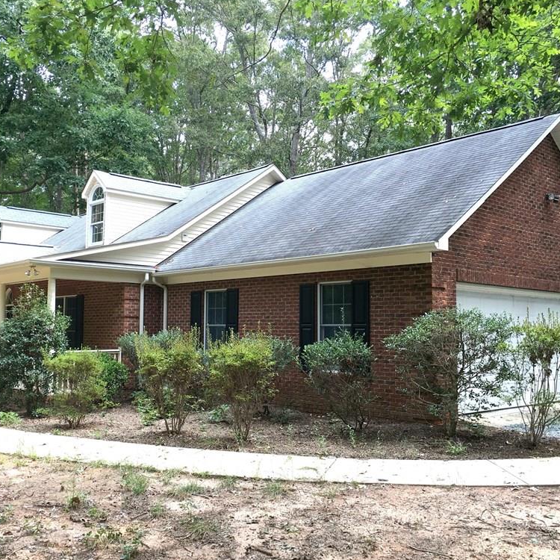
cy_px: 281
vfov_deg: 47.2
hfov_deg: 47.1
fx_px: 641
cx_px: 240
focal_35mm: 35
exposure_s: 1/120
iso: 25
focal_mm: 4.15
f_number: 2.2
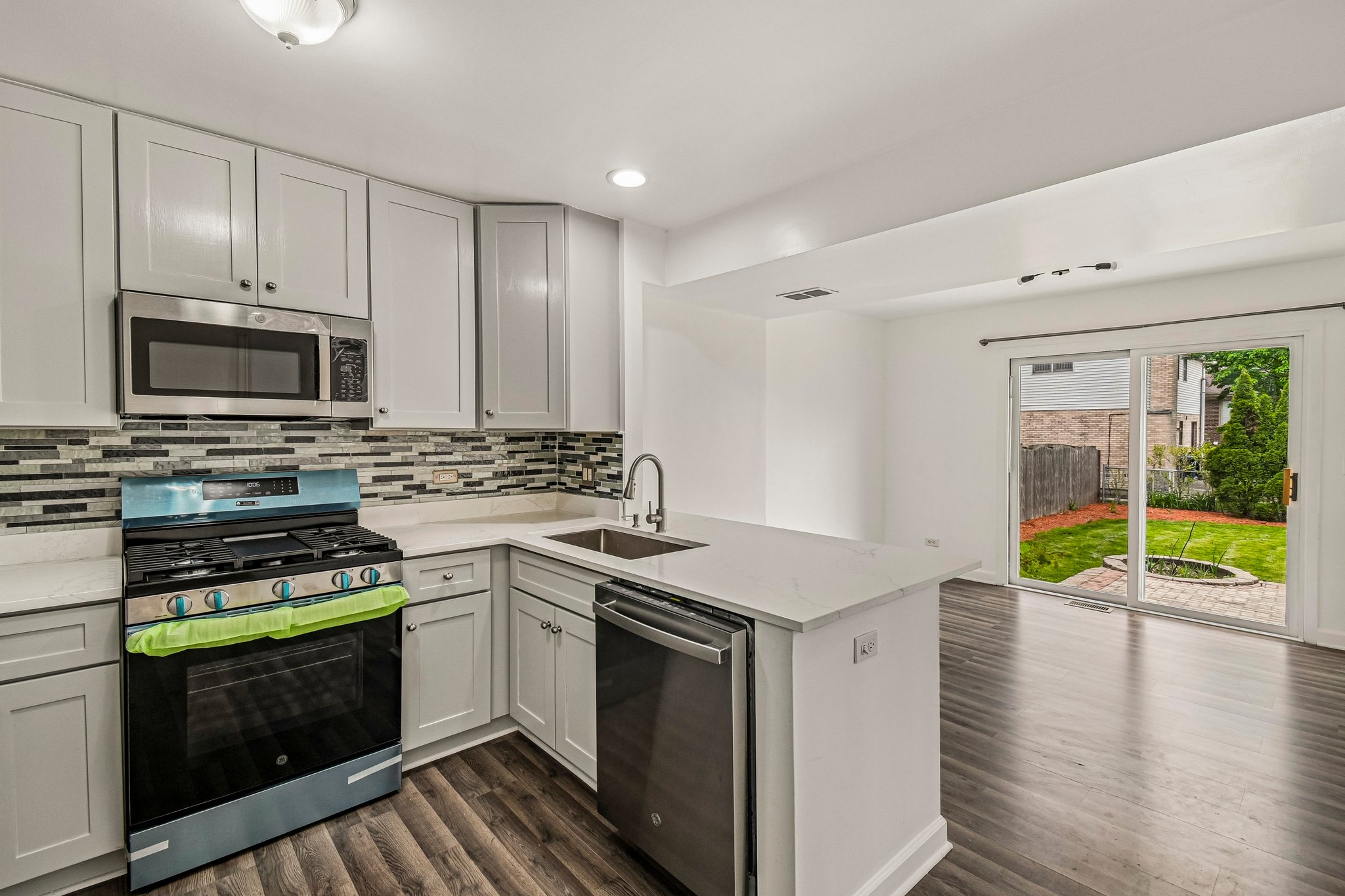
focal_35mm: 15
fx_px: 560
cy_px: 448
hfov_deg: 100.4
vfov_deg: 77.3
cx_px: 672
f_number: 8
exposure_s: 1/15
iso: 110
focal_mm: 10
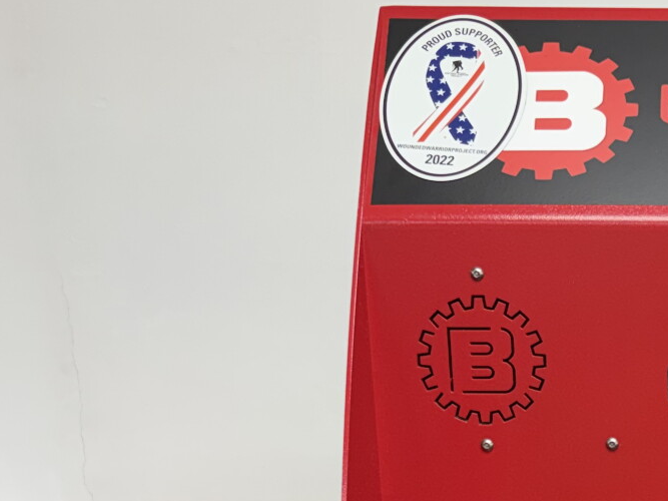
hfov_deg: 22.8
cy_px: 626
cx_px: 823
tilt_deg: -18.3
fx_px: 1505
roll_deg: -1.3
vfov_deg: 17.8
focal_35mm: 78
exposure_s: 1/120
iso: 80
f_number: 1.6
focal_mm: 5.96
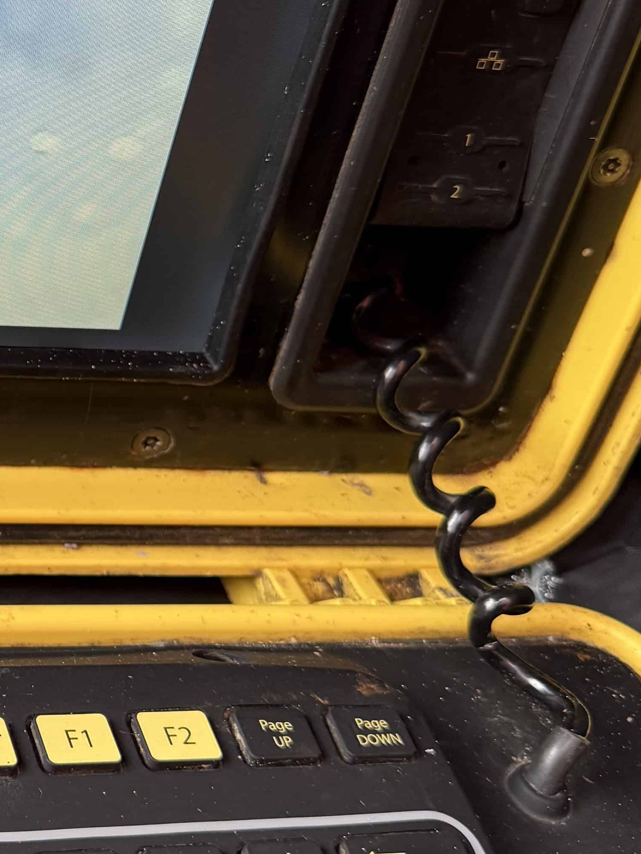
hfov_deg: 19.8
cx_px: -206
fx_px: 1679
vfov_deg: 28.4
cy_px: 285
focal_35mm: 68
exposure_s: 1/121
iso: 80
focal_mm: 6.8
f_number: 1.8
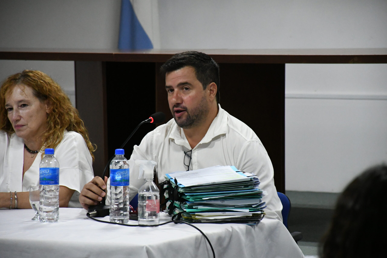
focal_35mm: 210
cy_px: 129
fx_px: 2257
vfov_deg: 6.5
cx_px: 194
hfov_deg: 9.8
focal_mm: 140
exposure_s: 1/160
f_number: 5.6
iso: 6400
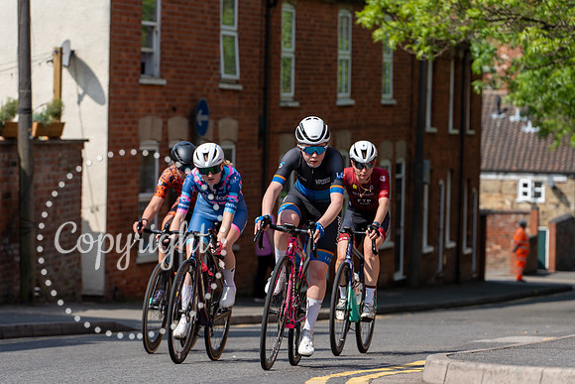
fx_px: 2556
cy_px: 192
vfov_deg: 8.6
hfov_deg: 12.8
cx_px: 288
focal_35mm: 160
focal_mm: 160
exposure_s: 1/1250
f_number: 5
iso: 200
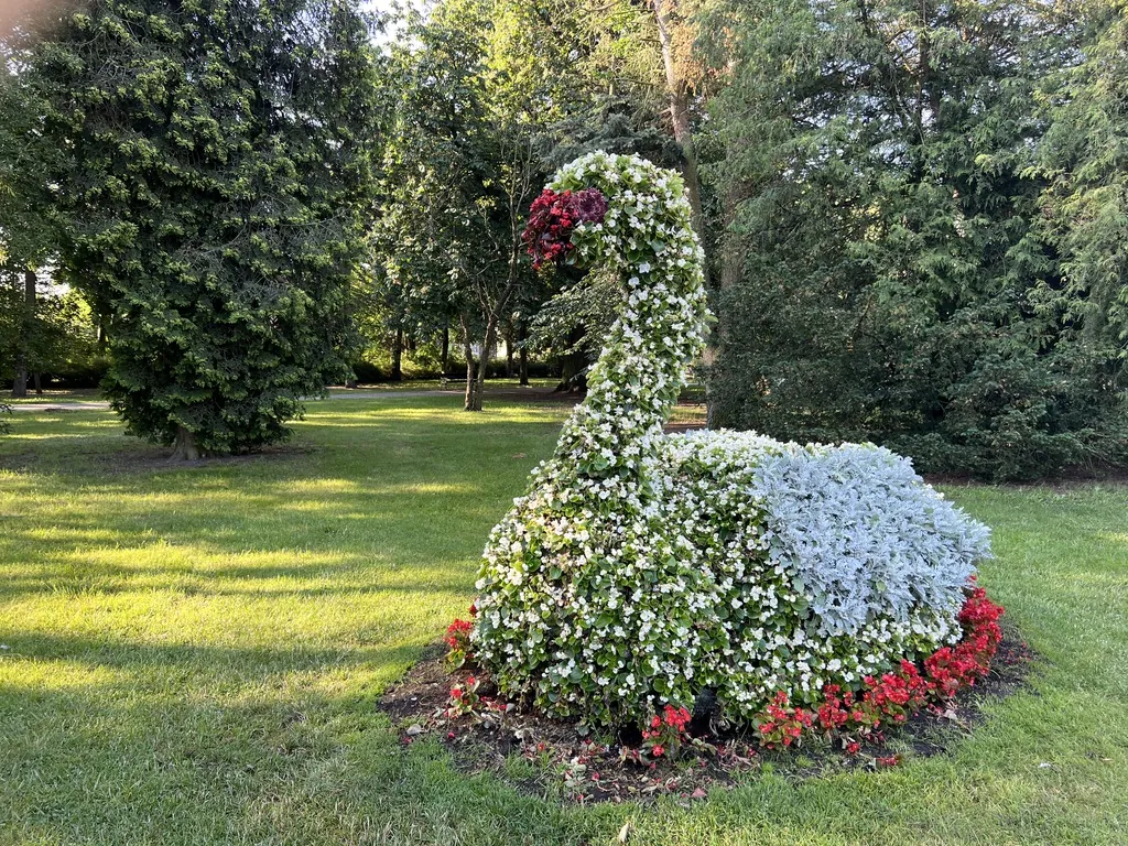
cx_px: 564
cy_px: 423
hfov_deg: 67.3
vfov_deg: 53.1
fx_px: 847
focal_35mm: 26
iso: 40
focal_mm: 5.7
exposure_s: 1/168
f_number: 1.5
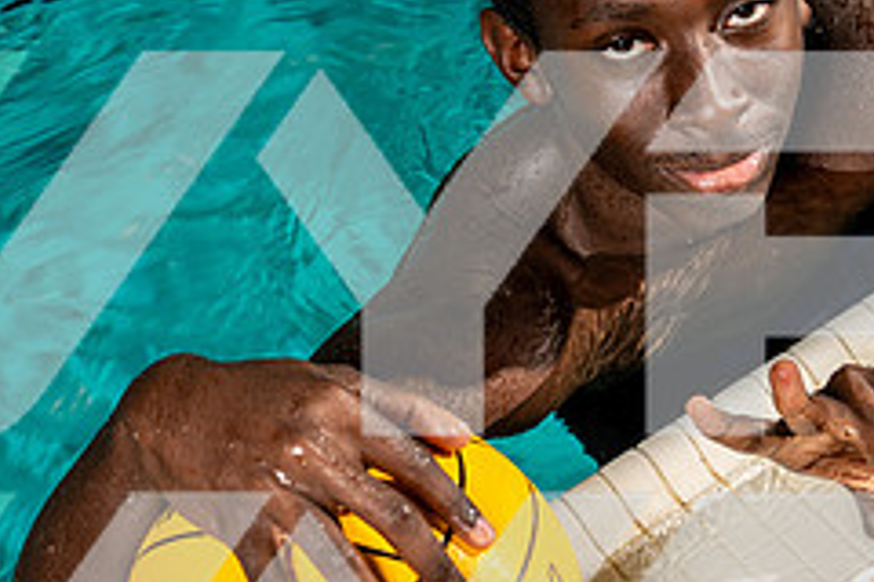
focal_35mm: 128
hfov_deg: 16.0
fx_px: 3107
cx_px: 575
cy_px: 246
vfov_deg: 10.7
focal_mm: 53
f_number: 5.6
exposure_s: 1/250
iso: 640
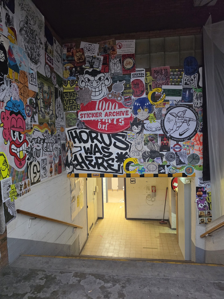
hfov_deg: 58.9
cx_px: 112
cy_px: 150
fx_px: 198
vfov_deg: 73.9
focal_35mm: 23
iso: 800
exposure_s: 1/100
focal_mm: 6.5
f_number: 1.4
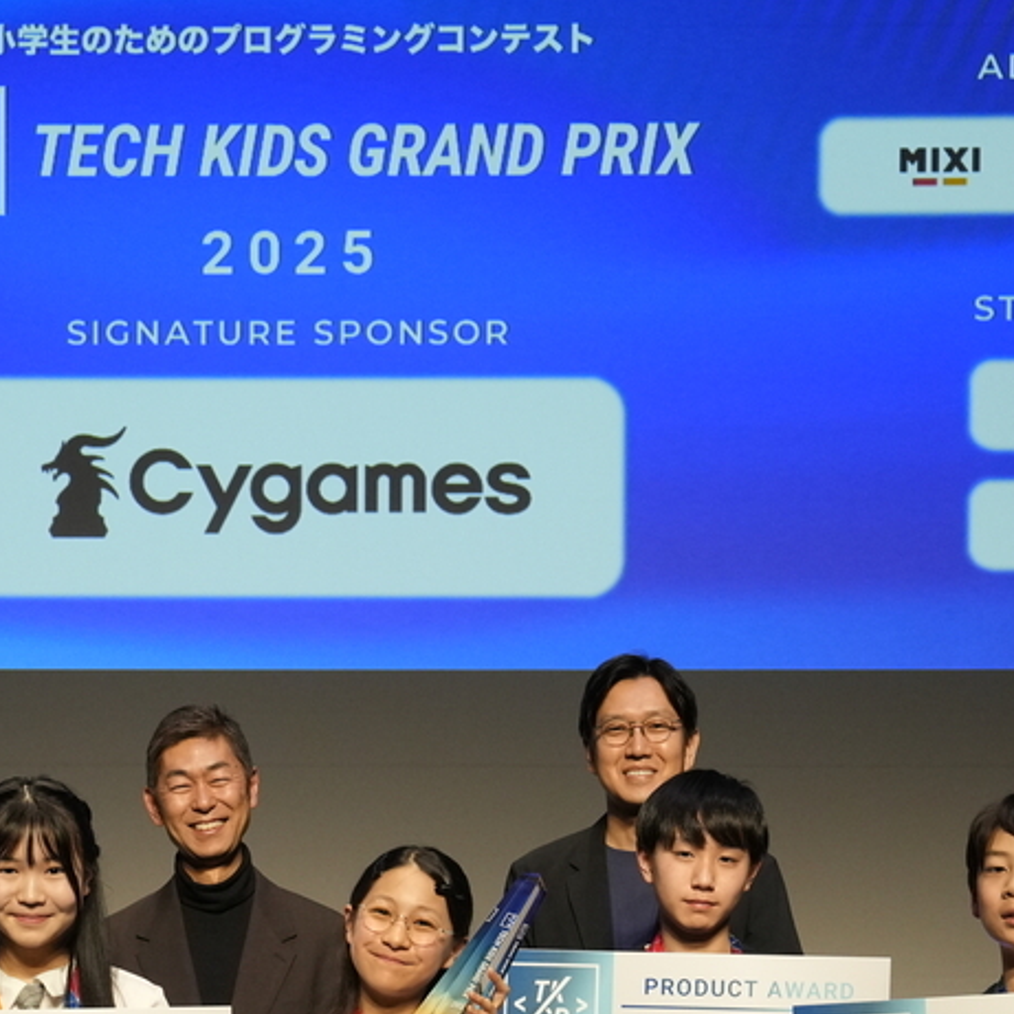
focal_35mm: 116
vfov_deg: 14.7
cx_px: 207
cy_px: 1076
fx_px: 3844
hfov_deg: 14.9
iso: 2000
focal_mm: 41
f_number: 5.6
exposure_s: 1/160
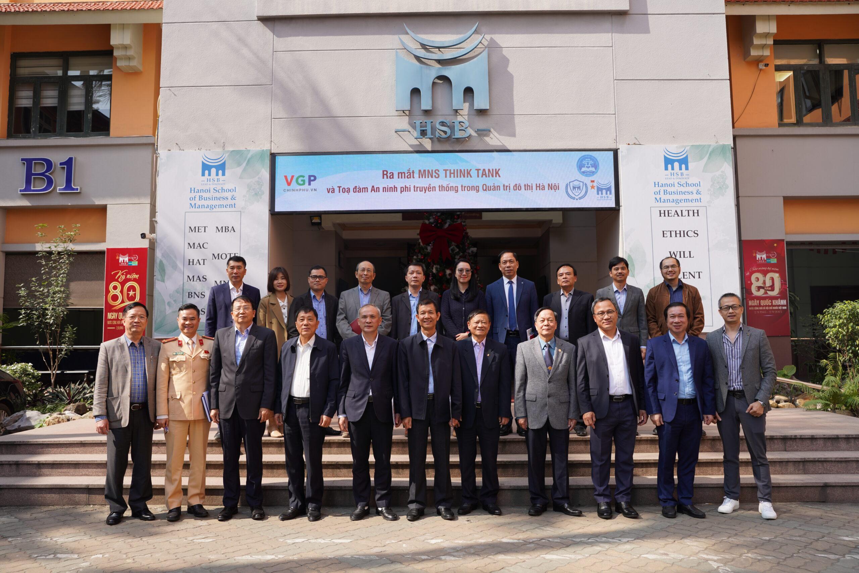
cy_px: 286
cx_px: 430
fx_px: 692
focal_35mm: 29
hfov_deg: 63.7
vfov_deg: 45.0
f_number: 5.6
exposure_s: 1/250
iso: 100
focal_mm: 29
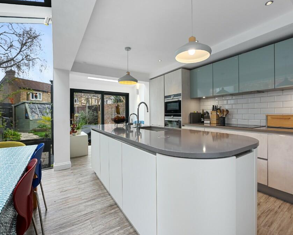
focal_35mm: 16
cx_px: 157
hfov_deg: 93.0
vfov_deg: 80.4
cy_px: 118
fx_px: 139
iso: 400
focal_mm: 14
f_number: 8
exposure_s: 1/40
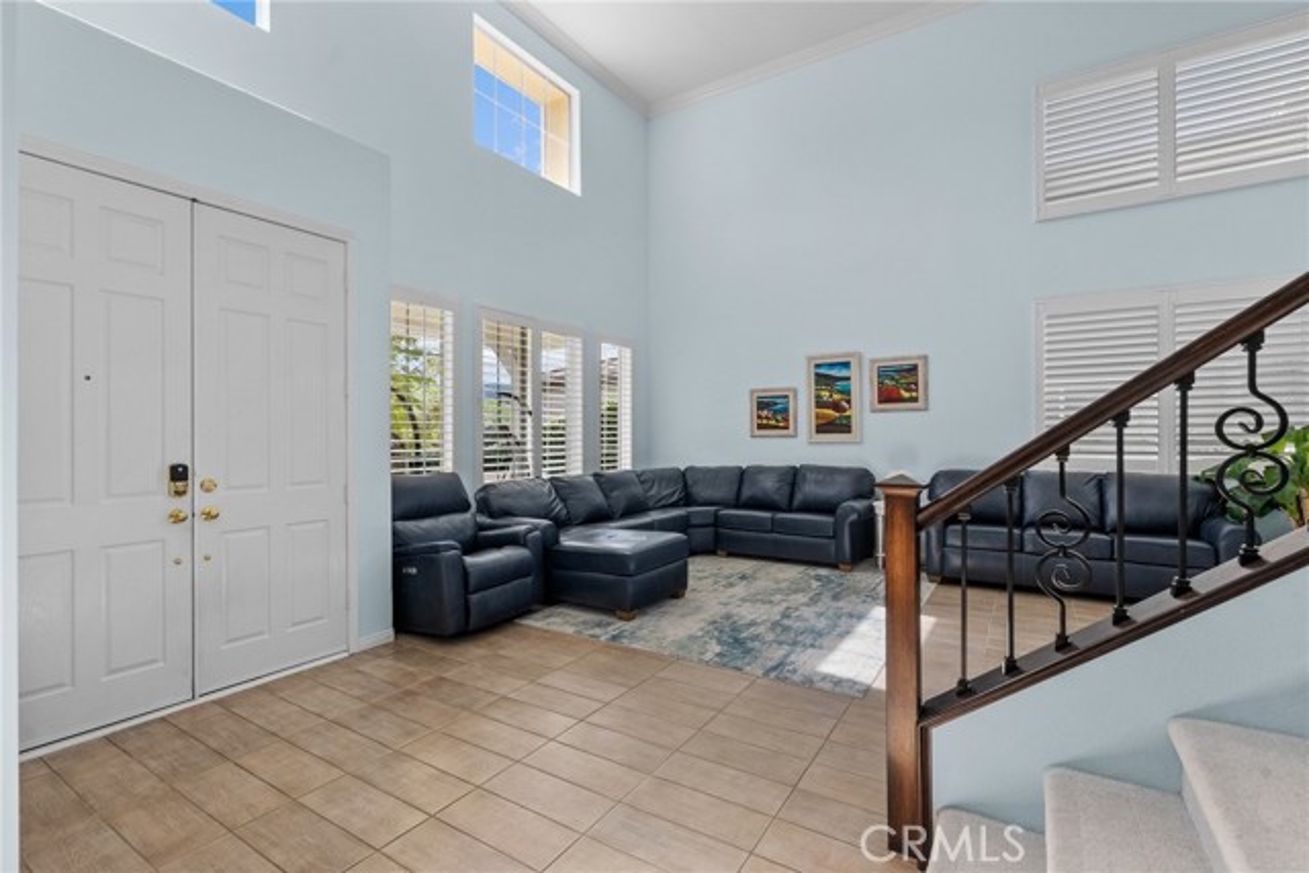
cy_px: 436
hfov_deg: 96.7
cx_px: 654
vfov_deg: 73.8
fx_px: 582
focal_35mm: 16
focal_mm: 16
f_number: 8
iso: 2000
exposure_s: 1/60
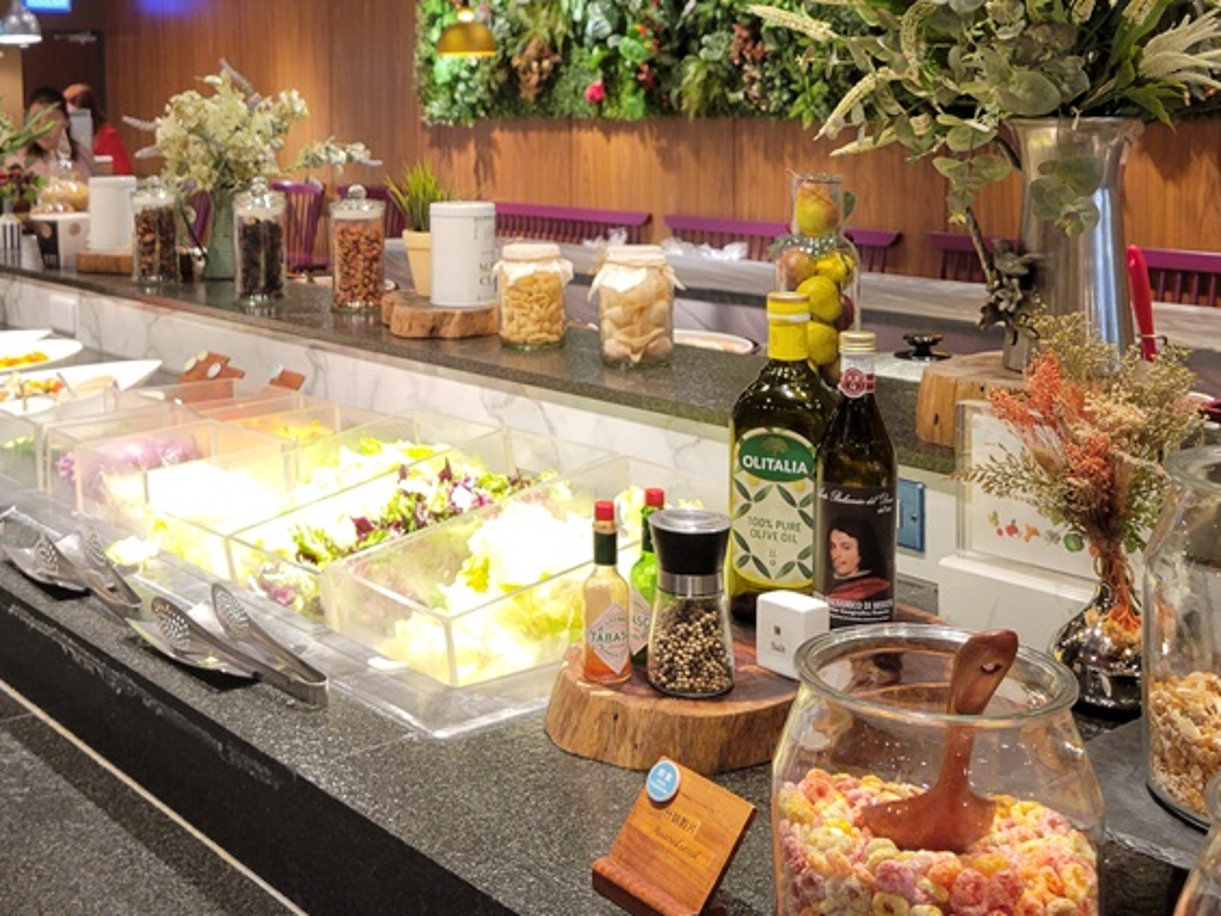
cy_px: 201
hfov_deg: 40.6
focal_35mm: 46
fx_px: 1623
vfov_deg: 30.8
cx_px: 389
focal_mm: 5.4
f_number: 1.8
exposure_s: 1/120
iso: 250
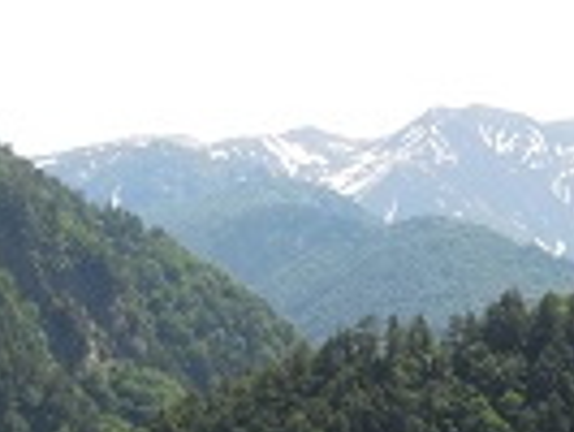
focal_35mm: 104
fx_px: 1726
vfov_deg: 14.2
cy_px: 302
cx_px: 503
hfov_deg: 18.6
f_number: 3.2
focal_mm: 5.3
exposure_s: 1/1000
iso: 125
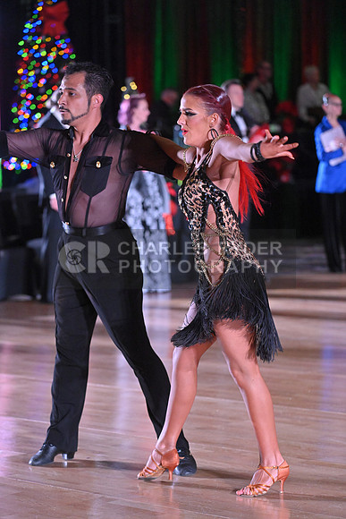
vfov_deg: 15.2
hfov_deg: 10.2
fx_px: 1945
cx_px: 173
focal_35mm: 135
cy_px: 260
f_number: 4.5
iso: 5000
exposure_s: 1/400
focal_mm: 135
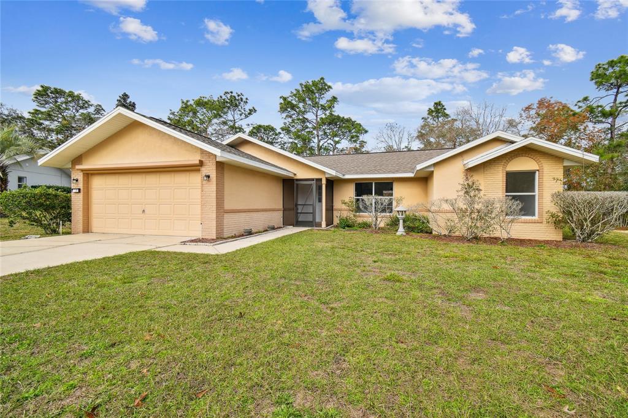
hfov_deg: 100.4
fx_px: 262
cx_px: 314
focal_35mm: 15
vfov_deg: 77.3
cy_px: 209
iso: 100
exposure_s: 1/125
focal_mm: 10
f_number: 7.1
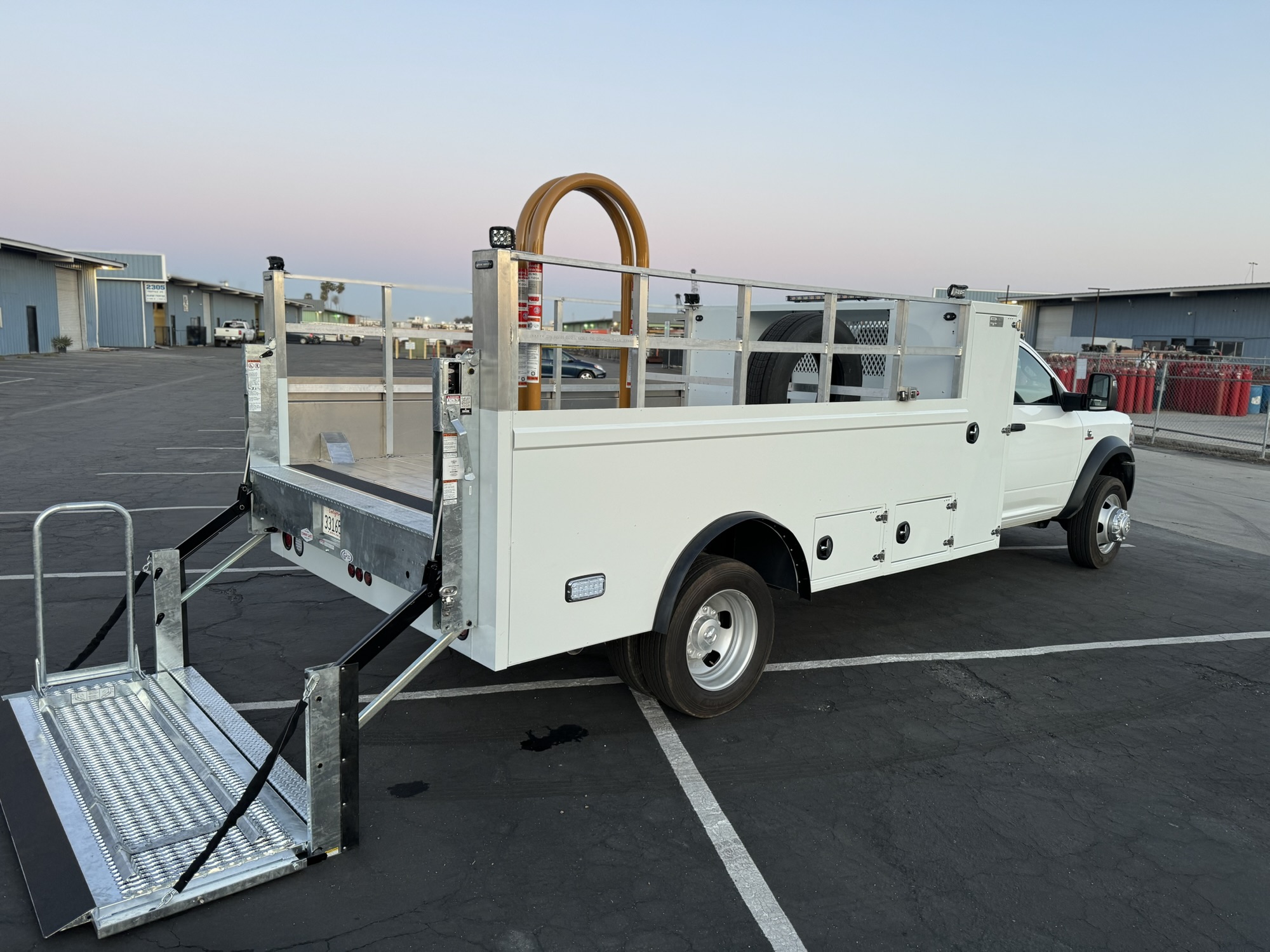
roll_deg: -2.0
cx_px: 635
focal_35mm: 24
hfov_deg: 71.6
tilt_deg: -8.8
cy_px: 476
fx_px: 881
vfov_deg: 56.8
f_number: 1.78
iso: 125
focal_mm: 6.76
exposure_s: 1/121
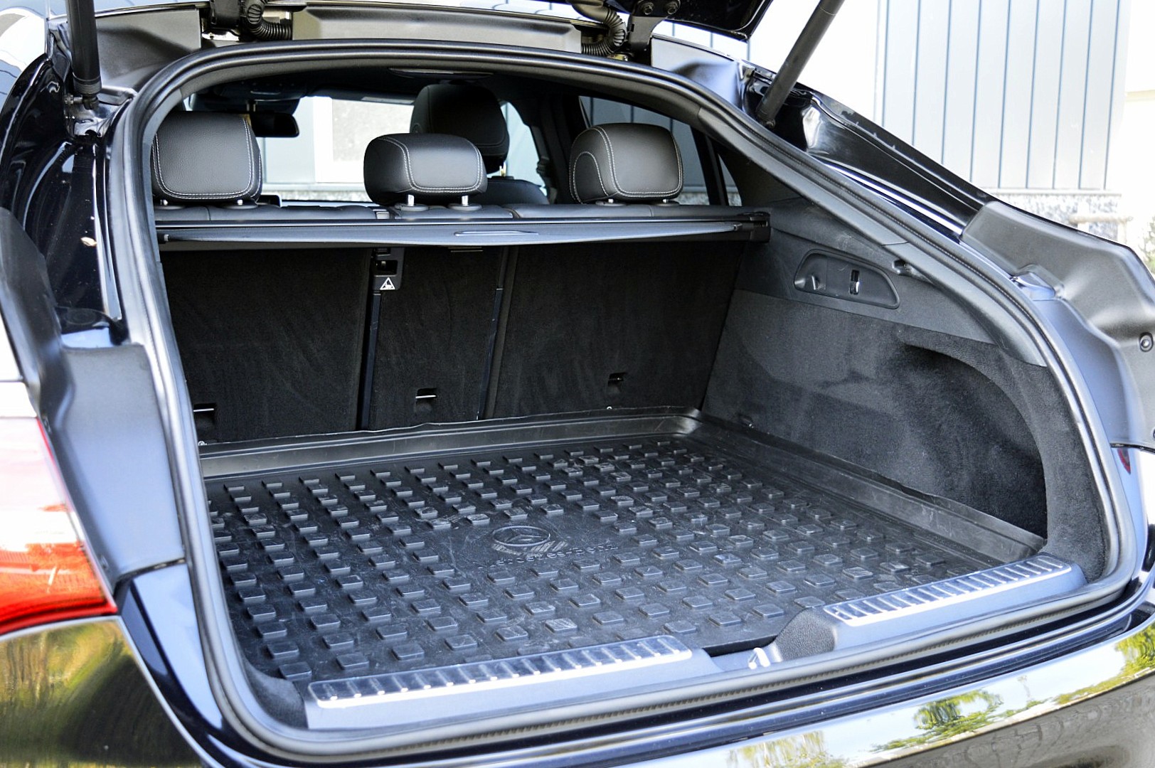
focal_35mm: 36
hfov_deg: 53.2
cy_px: 384
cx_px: 578
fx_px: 1154
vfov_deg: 36.8
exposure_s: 1/60
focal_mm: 24
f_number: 4.5
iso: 800
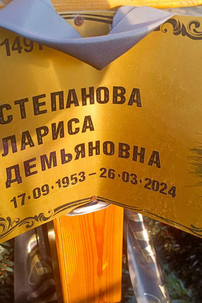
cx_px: 109
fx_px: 295
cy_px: 151
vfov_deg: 54.4
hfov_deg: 37.8
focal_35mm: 35
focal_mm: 4.76
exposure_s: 1/145
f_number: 1.69
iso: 101
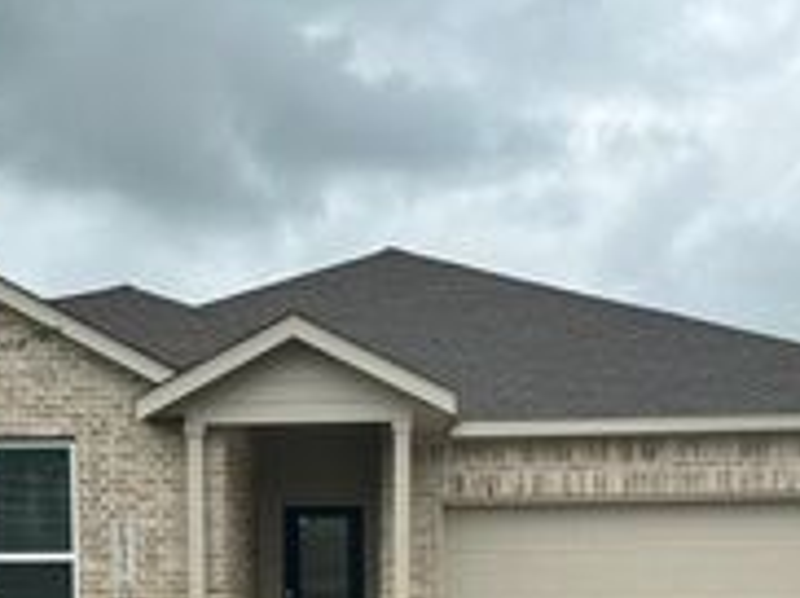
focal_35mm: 66
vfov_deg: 21.0
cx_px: 330
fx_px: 1523
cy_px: 671
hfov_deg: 29.4
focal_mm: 6.86
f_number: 1.78
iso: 80
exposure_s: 1/1473
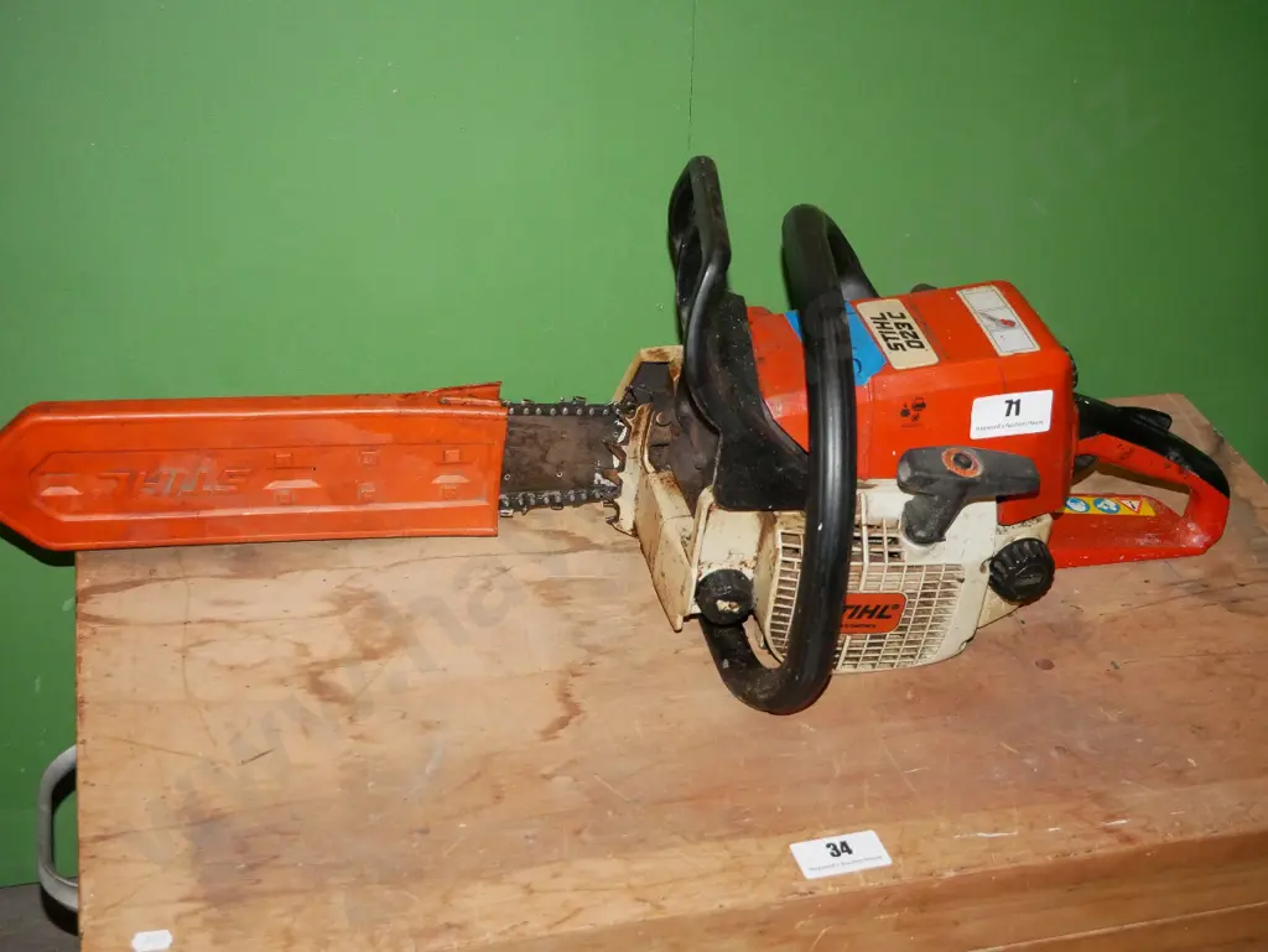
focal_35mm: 46
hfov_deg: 41.2
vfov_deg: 31.5
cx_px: 634
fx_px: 1686
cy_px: 476
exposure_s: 1/80
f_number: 4.3
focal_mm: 23
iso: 3200
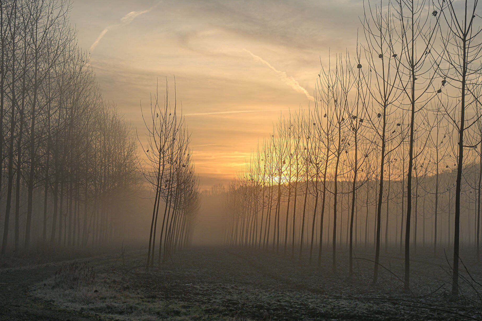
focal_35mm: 63
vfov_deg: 21.6
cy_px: 179
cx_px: 263
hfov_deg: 31.9
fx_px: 843
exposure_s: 1/640
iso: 64
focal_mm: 48
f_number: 4
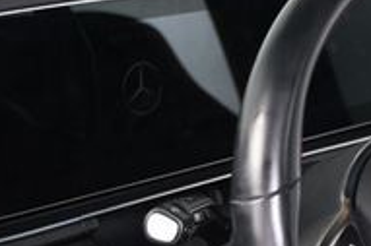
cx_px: 225
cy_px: 174
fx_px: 1349
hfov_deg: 15.6
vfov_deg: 10.4
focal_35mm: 131
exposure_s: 1/160
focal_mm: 26
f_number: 3.8
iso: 100
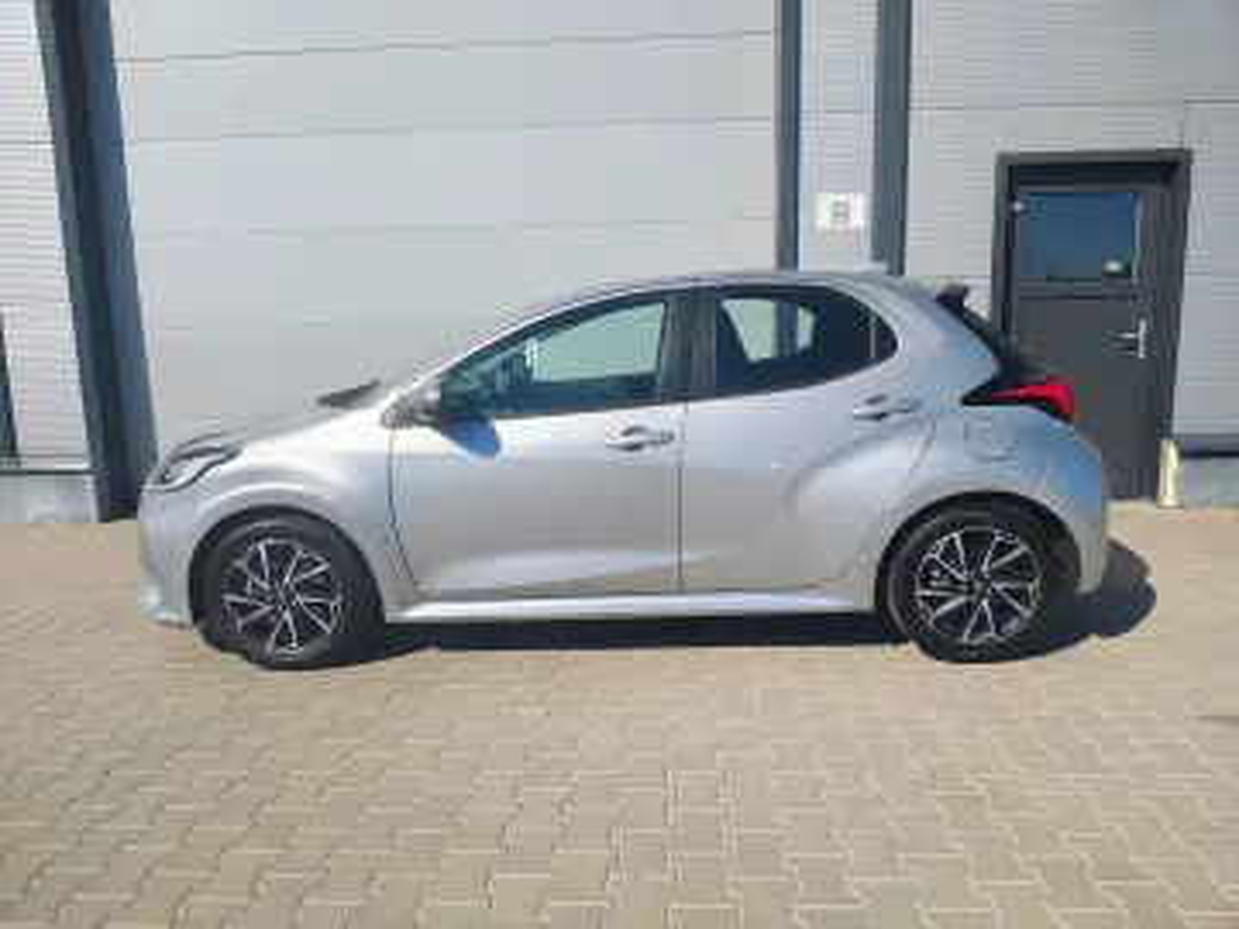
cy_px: 464
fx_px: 895
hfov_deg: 69.4
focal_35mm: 25
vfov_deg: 54.9
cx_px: 620
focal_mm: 5.89
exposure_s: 1/2455
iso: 101
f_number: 1.4
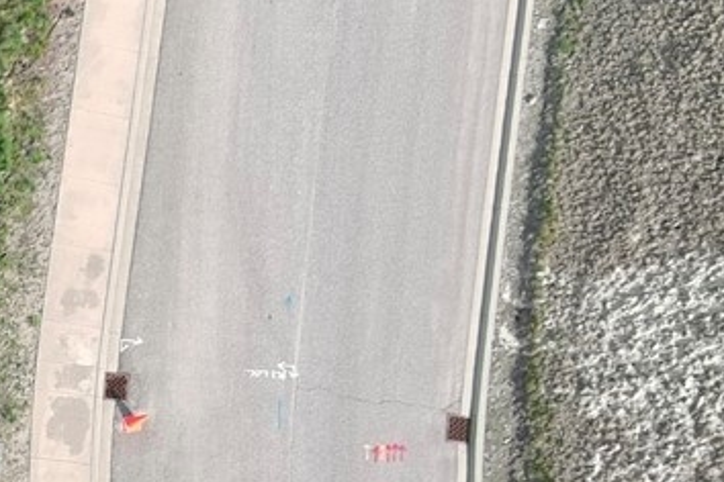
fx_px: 2795
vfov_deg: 9.1
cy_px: 1055
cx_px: -1005
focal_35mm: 139
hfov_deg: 12.0
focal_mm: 10.57
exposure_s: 1/640
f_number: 2.8
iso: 100
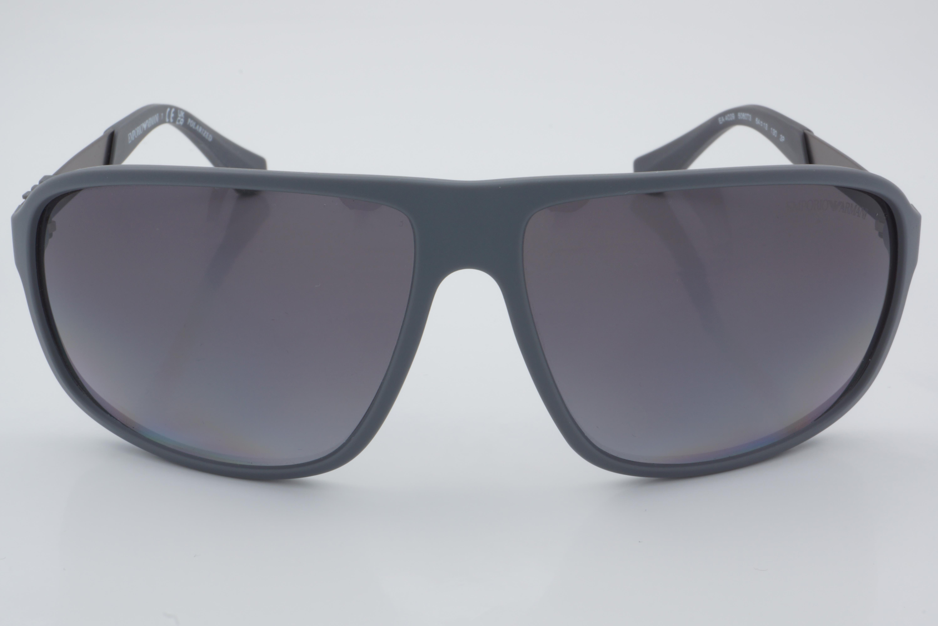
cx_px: 469
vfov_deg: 25.8
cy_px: 313
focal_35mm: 52
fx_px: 1368
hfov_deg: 37.9
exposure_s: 1/4
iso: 100
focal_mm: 35
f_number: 32
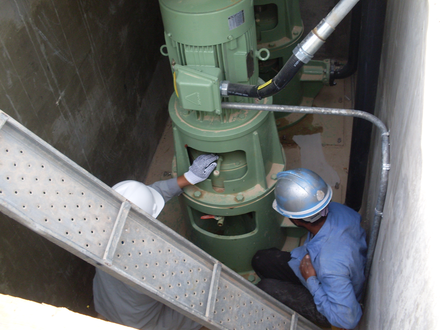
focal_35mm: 39
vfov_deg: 36.8
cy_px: 169
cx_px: 224
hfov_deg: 47.9
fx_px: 496
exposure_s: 1/180
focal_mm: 6.3
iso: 80
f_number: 2.8
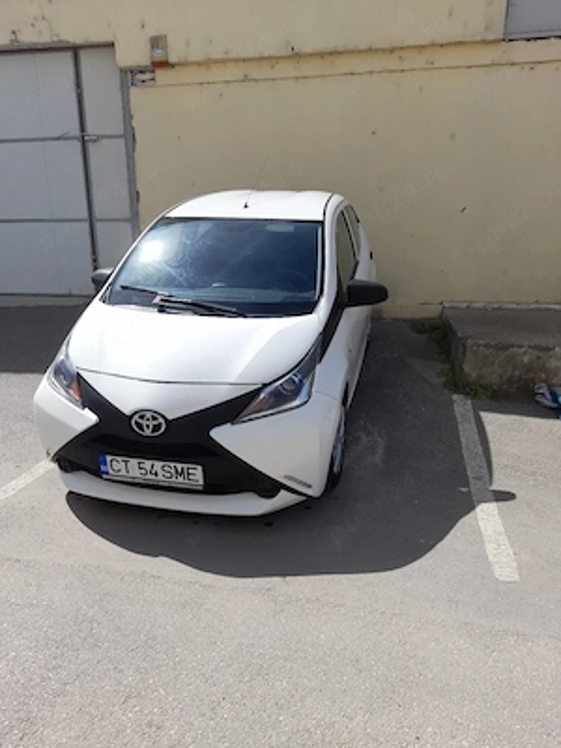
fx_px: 540
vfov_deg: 69.4
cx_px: 280
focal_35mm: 25
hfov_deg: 54.9
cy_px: 374
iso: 20
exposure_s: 1/833
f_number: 2
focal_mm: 4.6
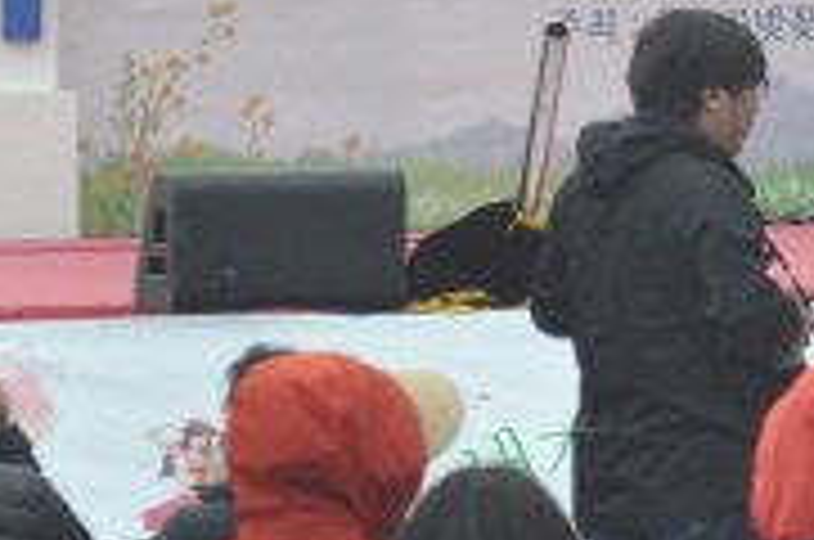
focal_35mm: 372
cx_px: 1066
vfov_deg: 3.7
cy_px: -182
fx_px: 8396
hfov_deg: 5.5
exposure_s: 1/2000
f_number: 4
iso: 1000
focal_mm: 70
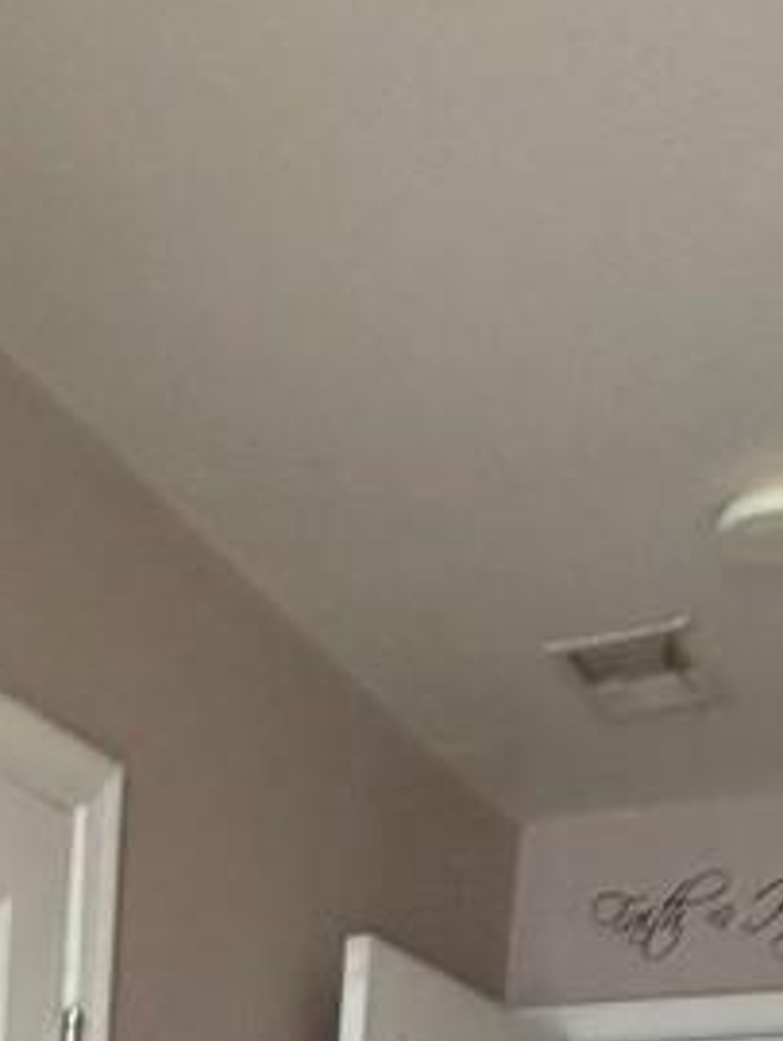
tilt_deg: -6.5
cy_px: 1588
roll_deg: -5.1
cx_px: 42
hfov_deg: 26.4
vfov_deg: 25.9
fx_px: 1596
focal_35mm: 53
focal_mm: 2.22
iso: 250
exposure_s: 1/50
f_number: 2.2
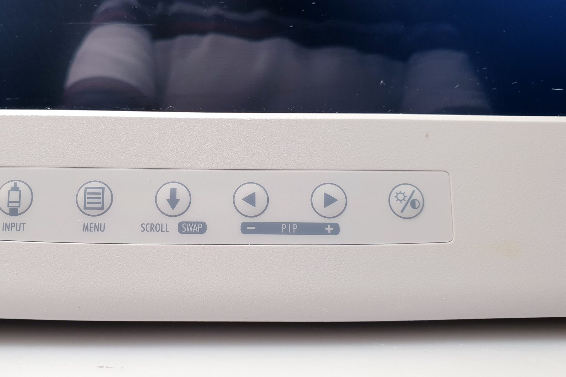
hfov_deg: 56.7
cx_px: 223
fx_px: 519
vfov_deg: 40.0
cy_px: 191
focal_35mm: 33
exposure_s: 1/50
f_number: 2.4
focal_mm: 4.3
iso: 80
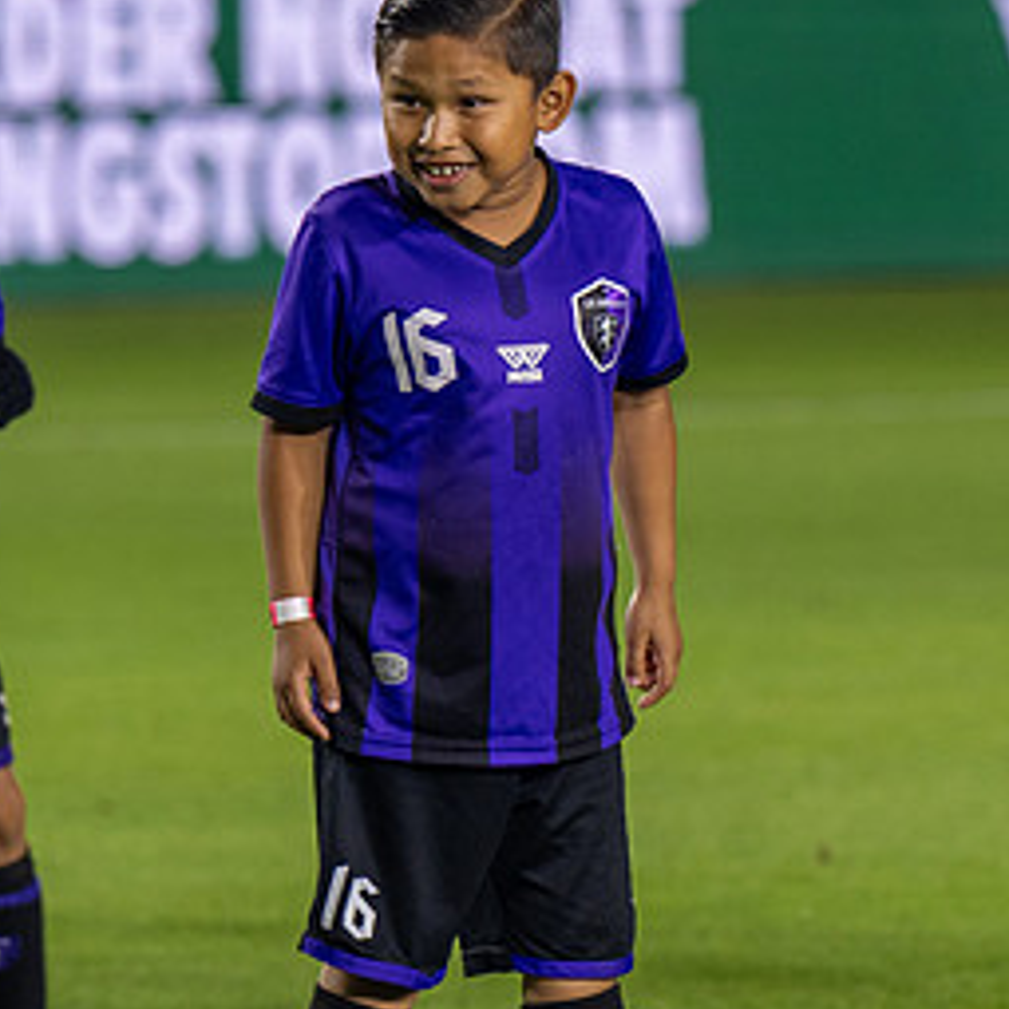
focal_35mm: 657
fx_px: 21666
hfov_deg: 2.7
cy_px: 554
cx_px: 855
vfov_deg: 2.7
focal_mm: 195
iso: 560
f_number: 4
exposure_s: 1/200
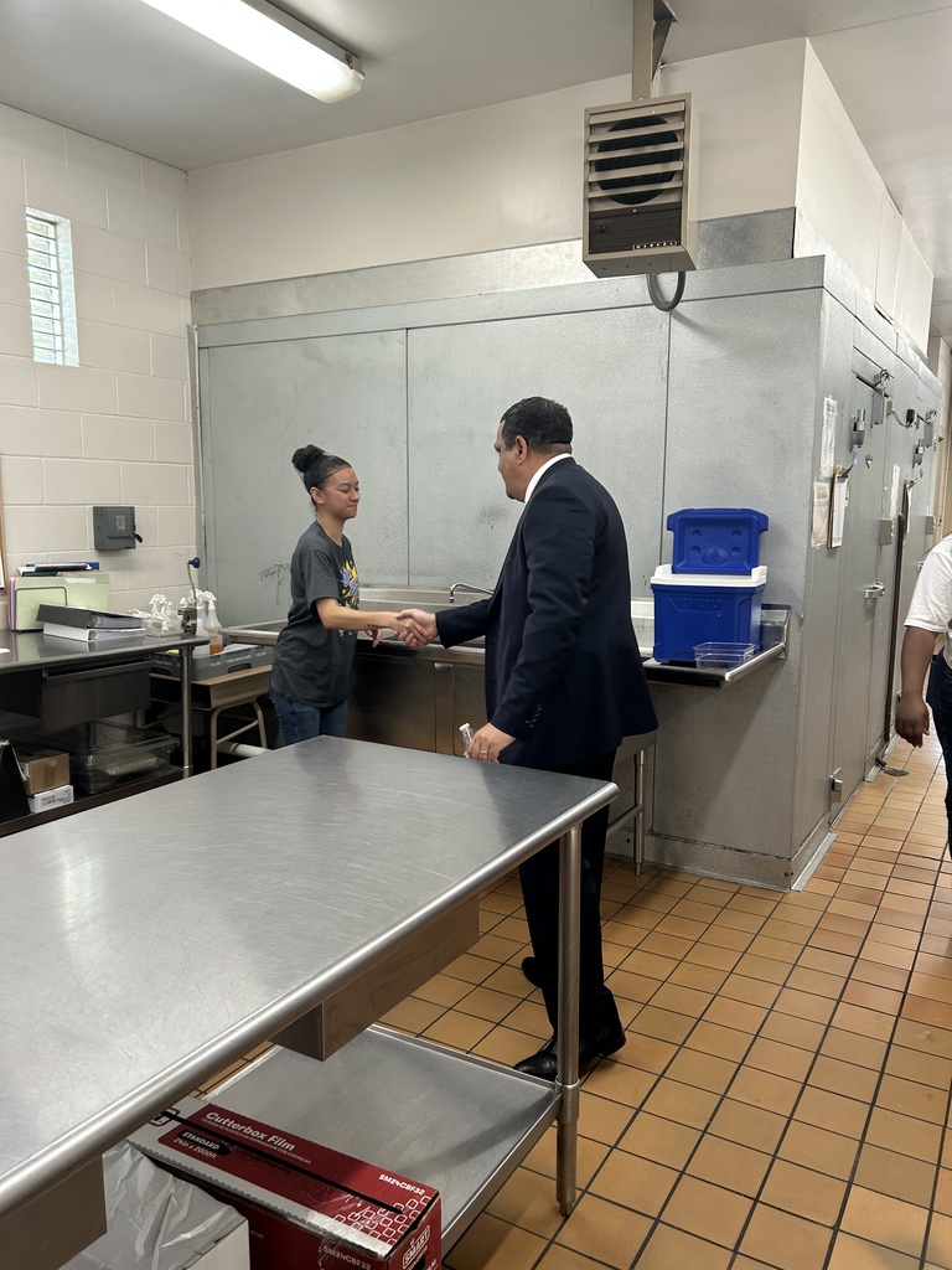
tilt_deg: -9.6
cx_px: 476
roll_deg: -1.2
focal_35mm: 26
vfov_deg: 67.3
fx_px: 953
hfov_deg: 53.1
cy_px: 635
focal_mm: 5.7
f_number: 1.5
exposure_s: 1/60
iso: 80
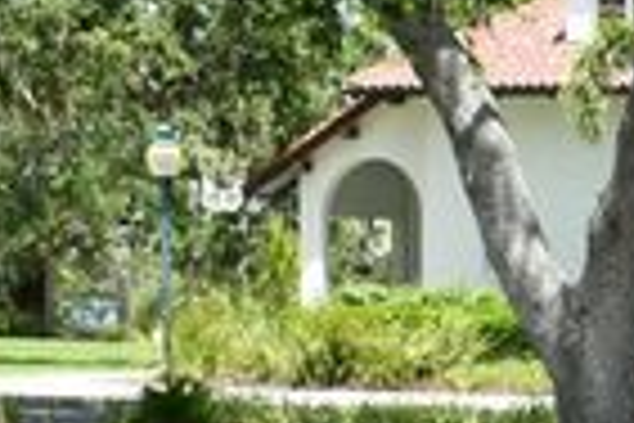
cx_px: 1205
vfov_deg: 6.8
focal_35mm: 200
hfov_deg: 9.7
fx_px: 3522
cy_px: 531
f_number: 7.1
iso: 200
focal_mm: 22
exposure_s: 1/250
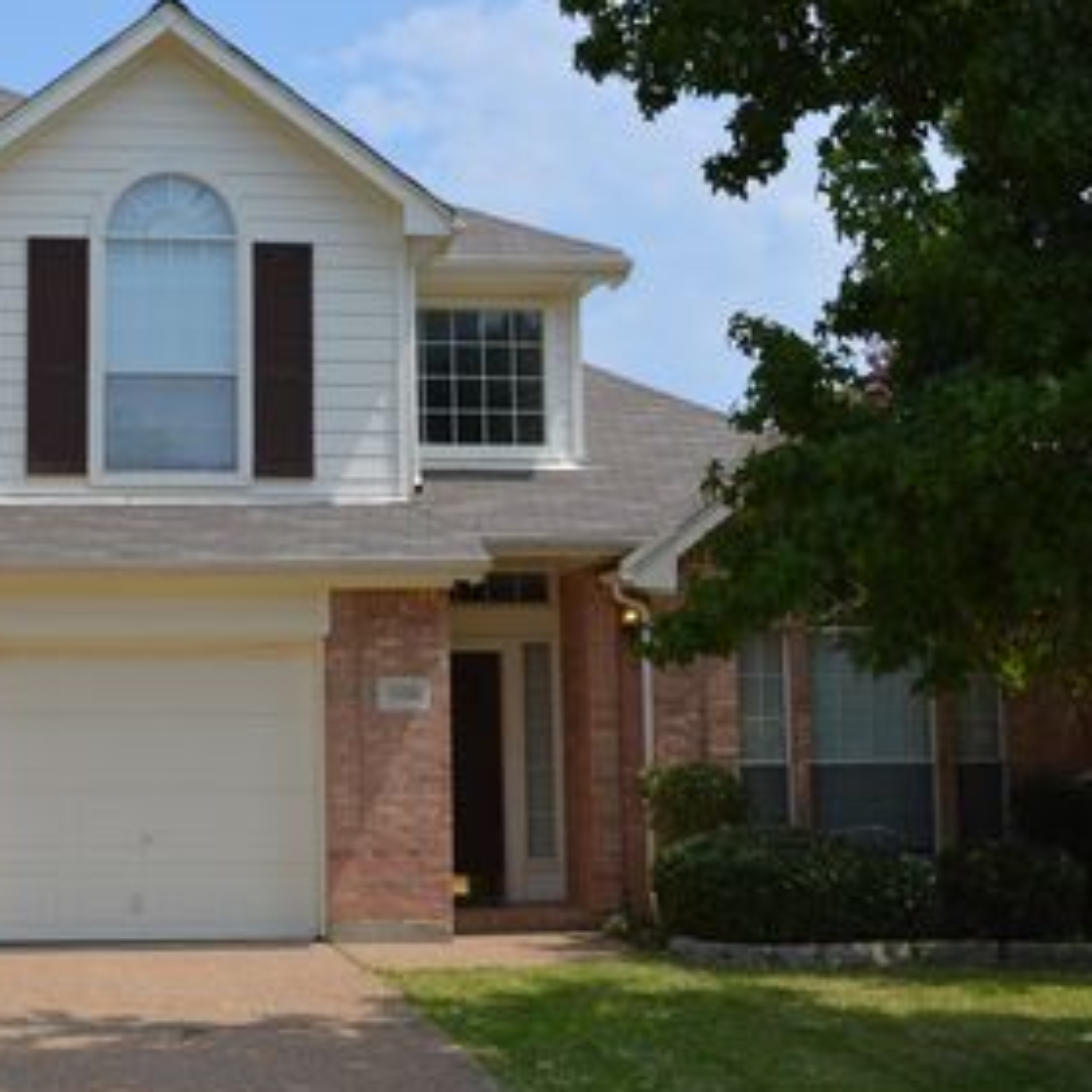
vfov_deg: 26.9
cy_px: 511
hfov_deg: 26.5
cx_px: 254
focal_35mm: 64
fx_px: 2284
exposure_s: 1/1600
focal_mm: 28
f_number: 6.3
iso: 400
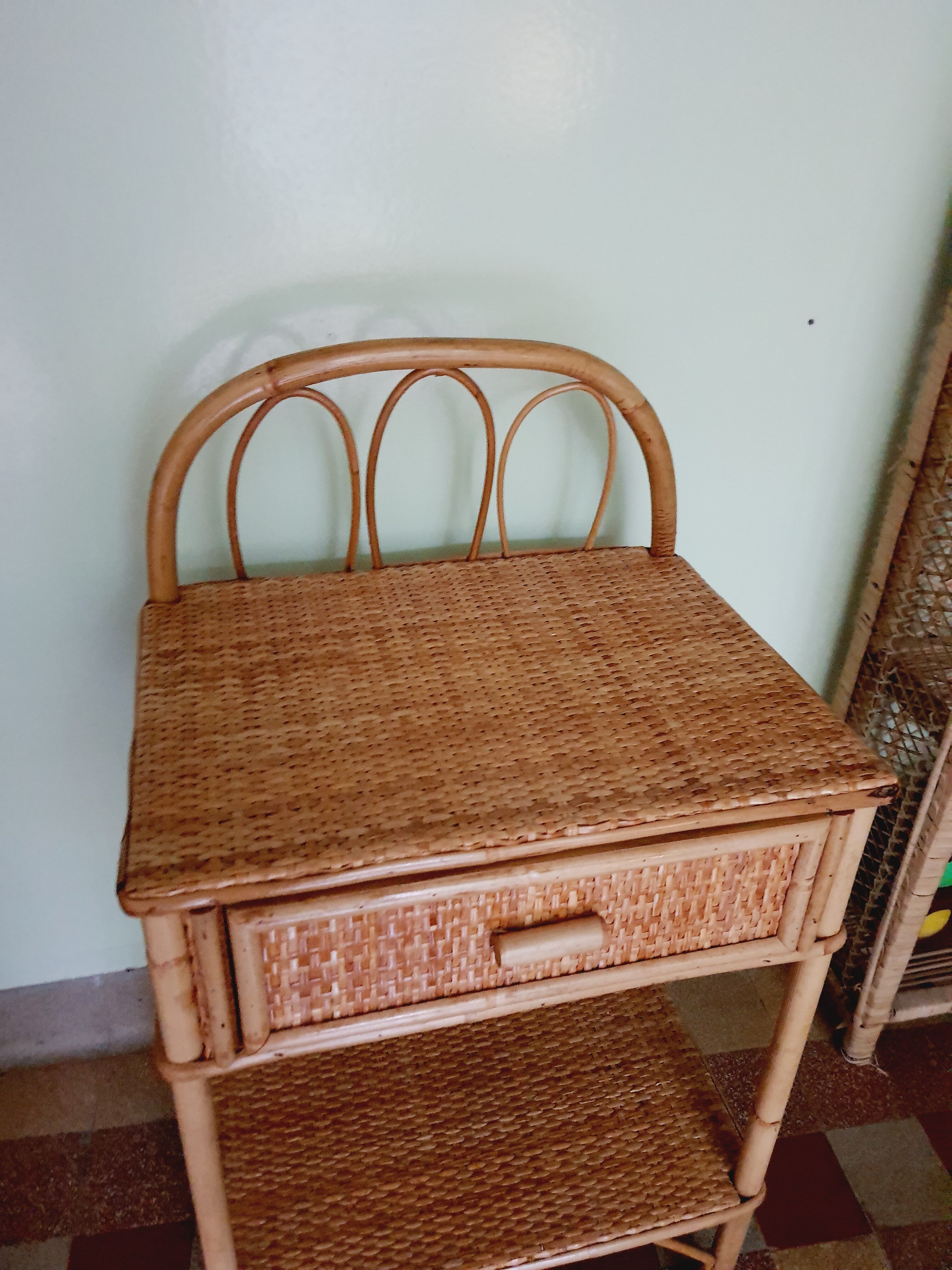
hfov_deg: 53.1
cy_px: 635
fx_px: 953
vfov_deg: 67.3
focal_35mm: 26
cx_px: 476
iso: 640
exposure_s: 1/10
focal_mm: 4.32
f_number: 1.7
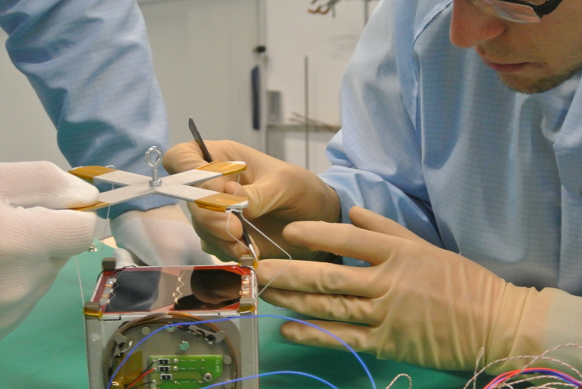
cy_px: 262
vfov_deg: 17.9
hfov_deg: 26.6
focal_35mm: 76
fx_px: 1230
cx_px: 284
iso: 1000
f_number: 4.8
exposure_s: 1/30
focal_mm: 19.6
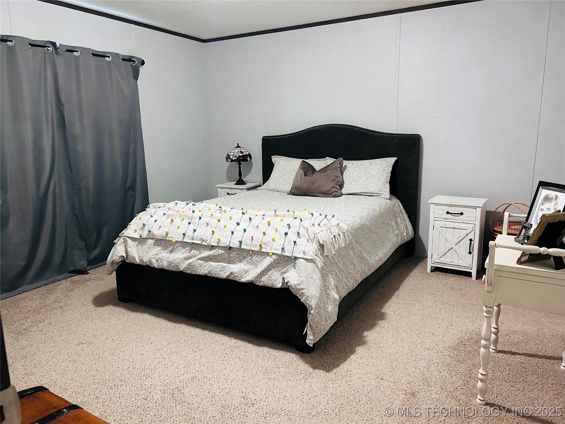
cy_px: 212
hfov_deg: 67.3
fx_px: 424
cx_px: 282
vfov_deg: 53.1
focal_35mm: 26
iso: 500
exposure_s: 1/60
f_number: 1.5
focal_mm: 5.7
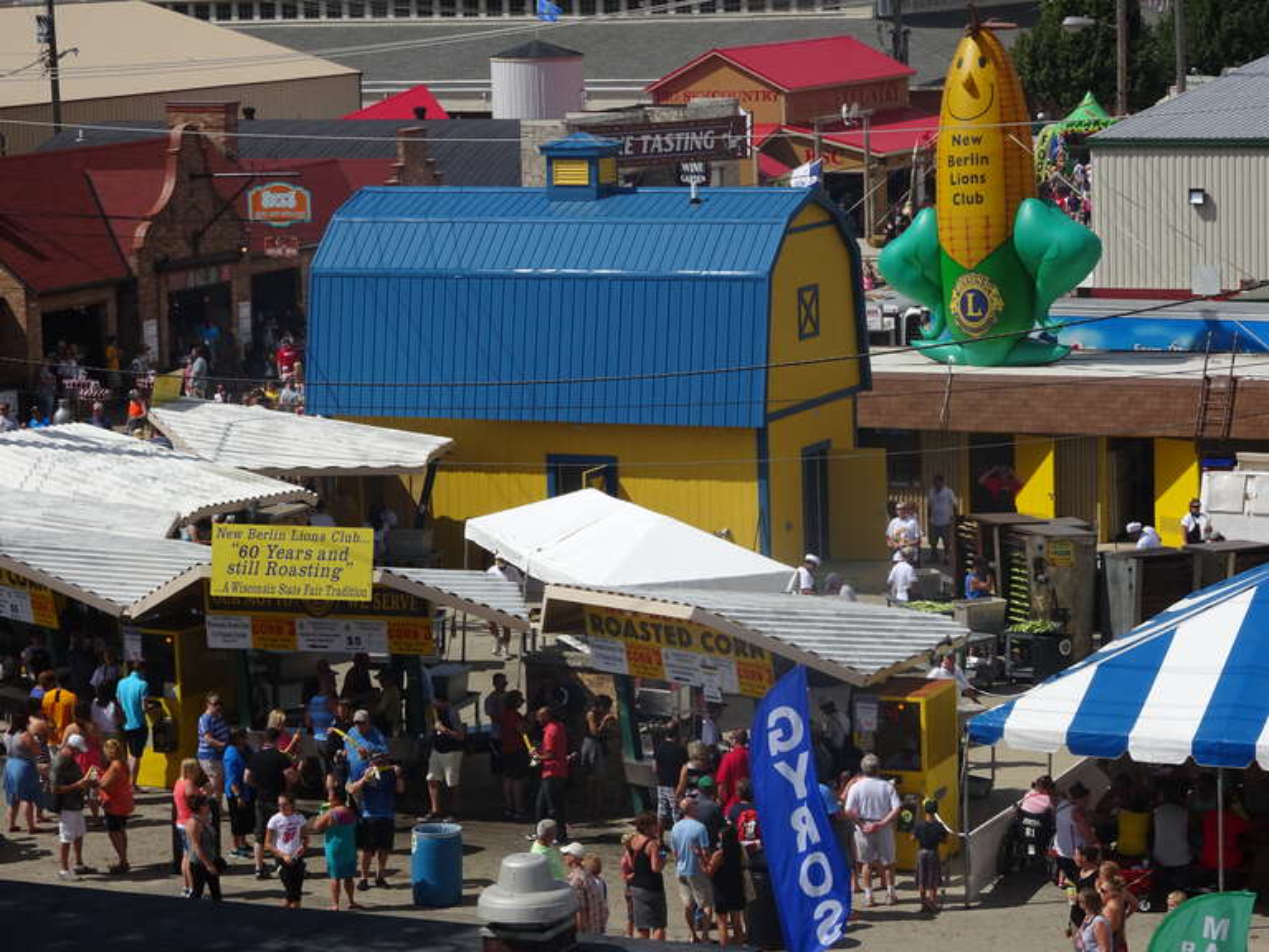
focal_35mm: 105
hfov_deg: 18.7
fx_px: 3849
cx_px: 634
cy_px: 476
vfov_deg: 14.1
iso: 80
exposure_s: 1/800
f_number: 5
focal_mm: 17.97
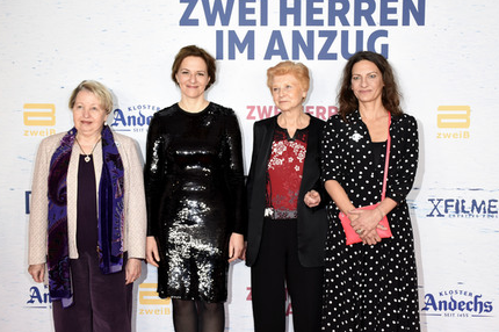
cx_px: 255
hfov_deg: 45.9
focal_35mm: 43
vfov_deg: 31.5
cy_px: 169
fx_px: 589
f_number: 6.3
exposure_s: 1/60
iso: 640
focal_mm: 27
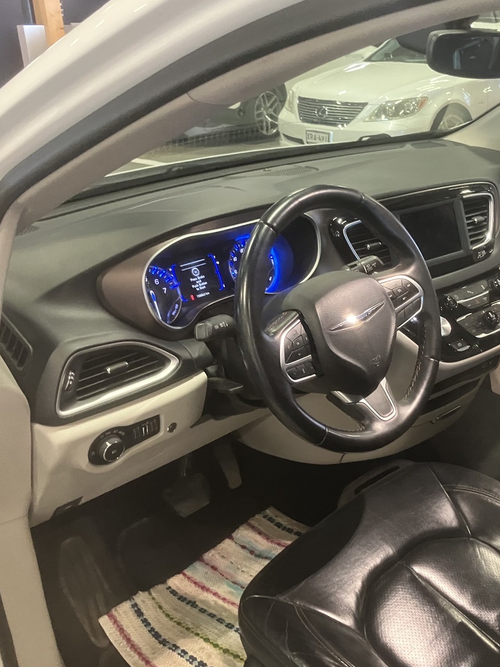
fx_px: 732
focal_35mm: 38
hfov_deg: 36.4
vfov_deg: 49.0
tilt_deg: -22.9
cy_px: 329
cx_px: 400
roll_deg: +0.6
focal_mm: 3.99
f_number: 1.8
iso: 400
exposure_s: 1/30
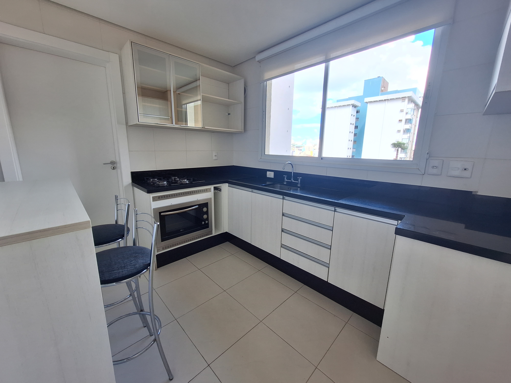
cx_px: 256
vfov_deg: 89.9
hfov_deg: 106.2
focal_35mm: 13
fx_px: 192
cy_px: 192
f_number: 2.2
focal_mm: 1.74
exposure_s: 1/120
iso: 50
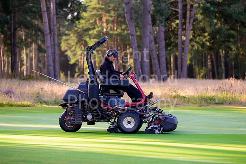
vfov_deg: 8.3
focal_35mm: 165
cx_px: 123
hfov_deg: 12.4
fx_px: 1128
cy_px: 82
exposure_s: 1/640
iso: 640
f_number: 4
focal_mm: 165
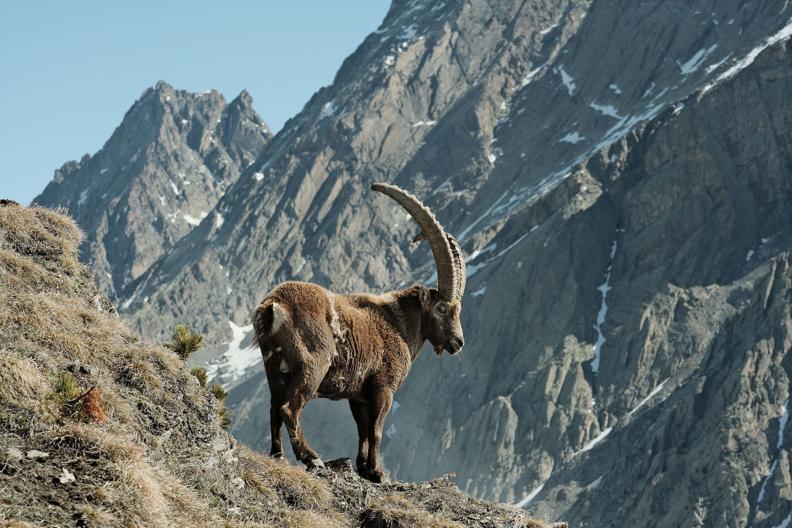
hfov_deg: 18.1
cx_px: 396
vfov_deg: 12.1
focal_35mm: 113
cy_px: 264
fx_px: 2486
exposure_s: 1/1000
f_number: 6.3
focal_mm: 75
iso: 500
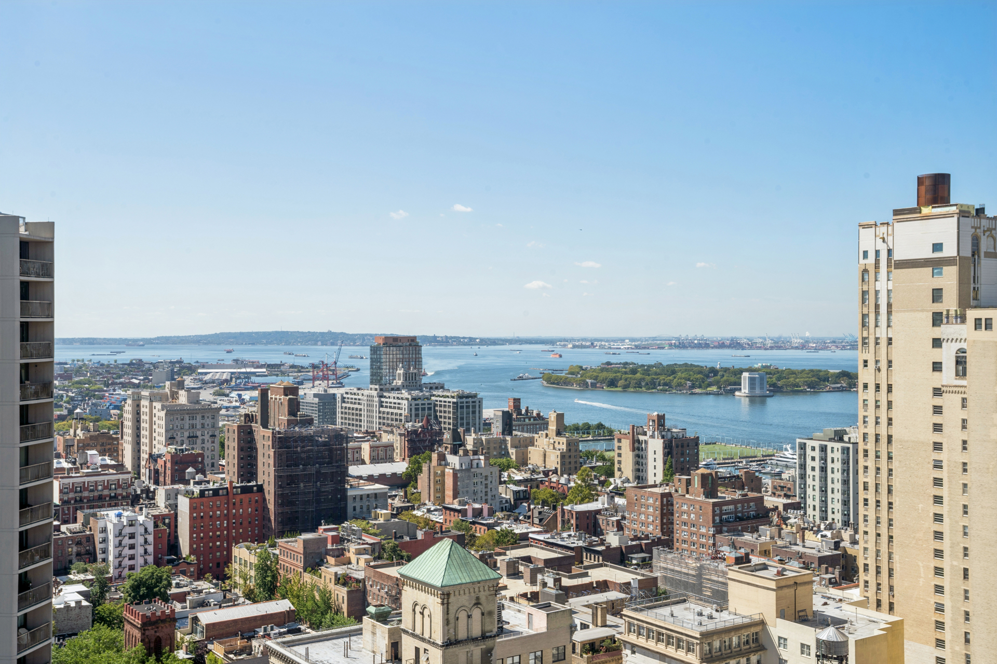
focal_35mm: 40
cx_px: 498
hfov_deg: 48.5
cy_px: 332
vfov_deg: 33.4
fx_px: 1108
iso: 100
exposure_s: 1/80
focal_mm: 40
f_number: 14
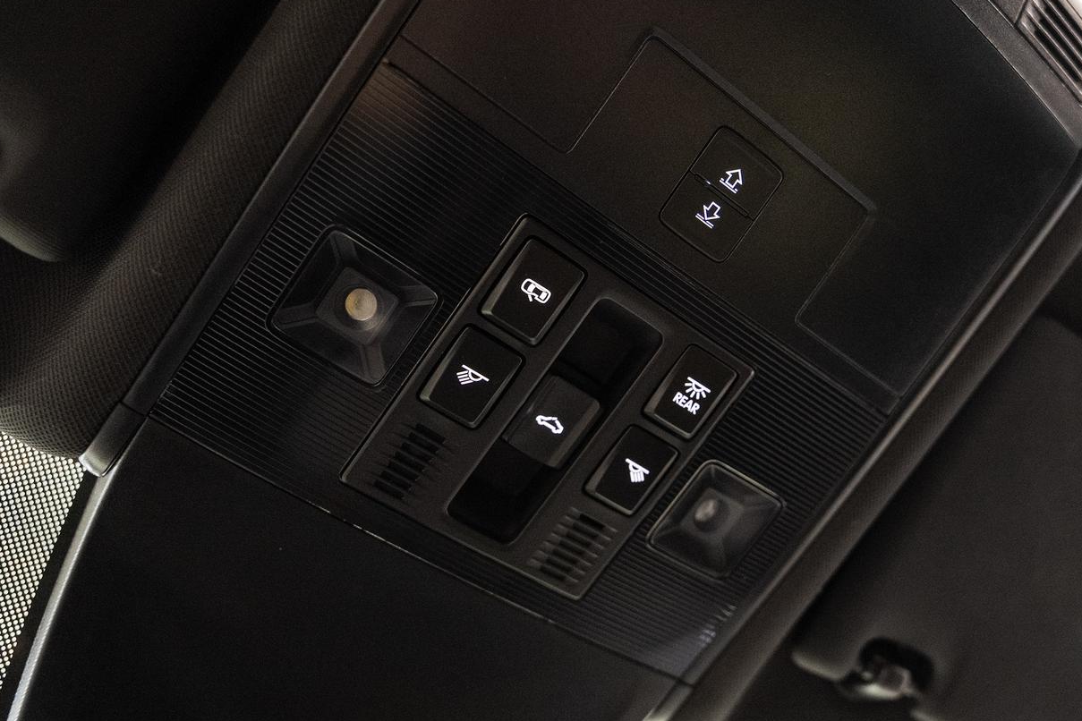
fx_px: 962
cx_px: 693
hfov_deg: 57.8
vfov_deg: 41.1
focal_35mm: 32
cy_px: 353
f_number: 2.8
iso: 1000
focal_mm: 24
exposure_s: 1/40
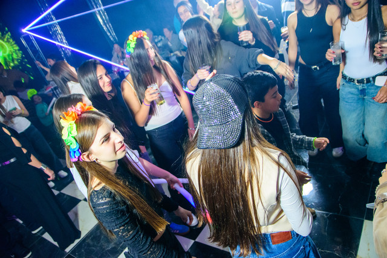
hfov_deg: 70.4
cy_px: 129
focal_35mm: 26
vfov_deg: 50.4
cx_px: 194
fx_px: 274
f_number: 2.8
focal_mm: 17
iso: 2500
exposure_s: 1/160
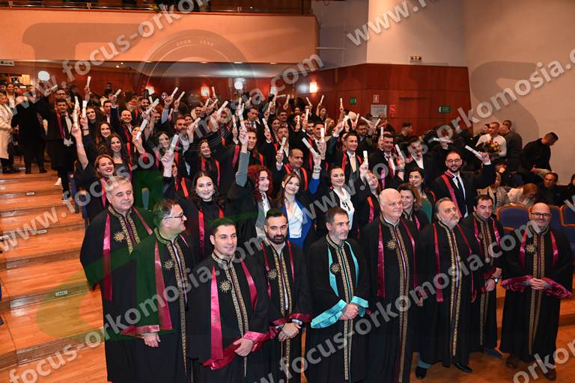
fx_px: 423
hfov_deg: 68.4
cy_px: 192
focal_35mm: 26
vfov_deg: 48.7
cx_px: 288
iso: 2000
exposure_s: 1/60
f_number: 4.8
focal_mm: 26.5
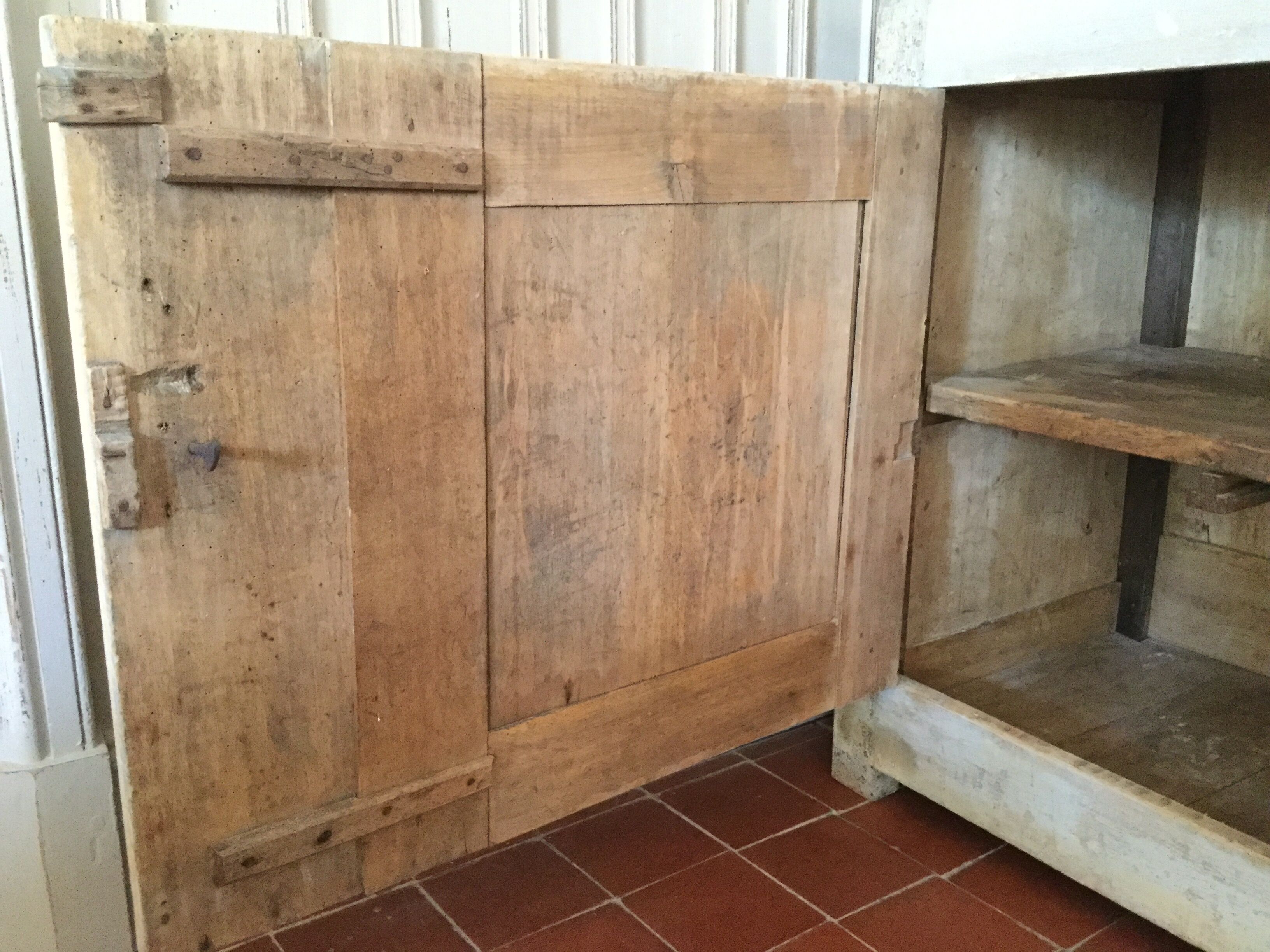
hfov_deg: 58.4
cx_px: 635
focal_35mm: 31
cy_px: 476
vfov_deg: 45.4
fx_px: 1137
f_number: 2.4
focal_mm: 3.3
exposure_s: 1/17
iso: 320
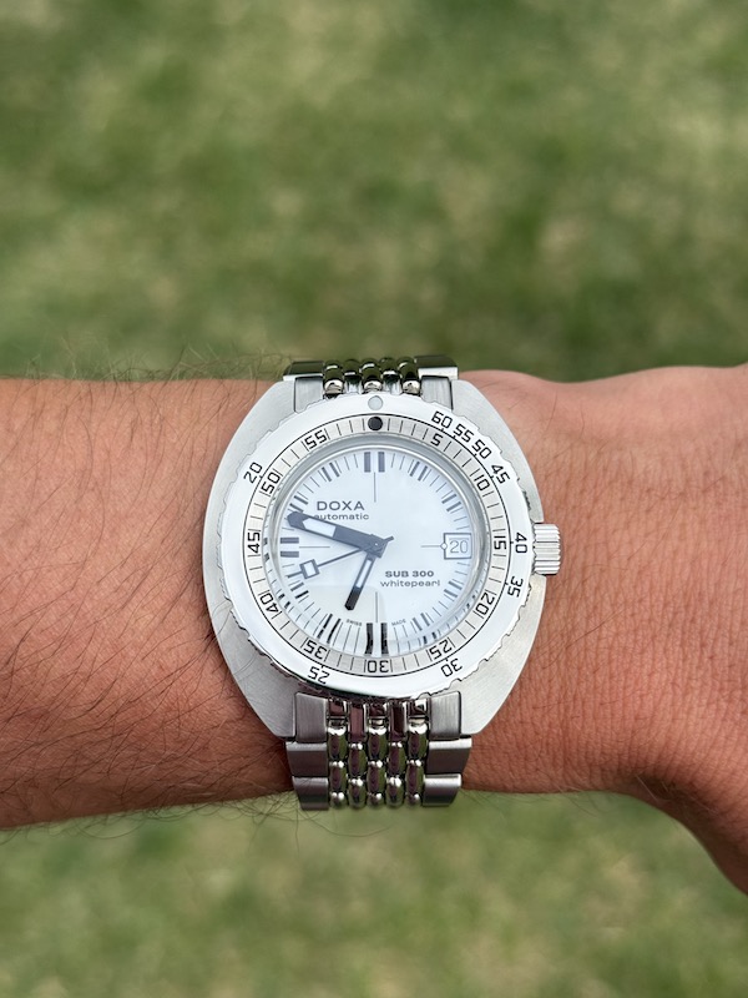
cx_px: 374
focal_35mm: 48
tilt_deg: -60.5
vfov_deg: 39.7
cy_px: 499
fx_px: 1383
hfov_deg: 30.3
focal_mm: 6.76
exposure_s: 1/4098
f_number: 1.78
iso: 64
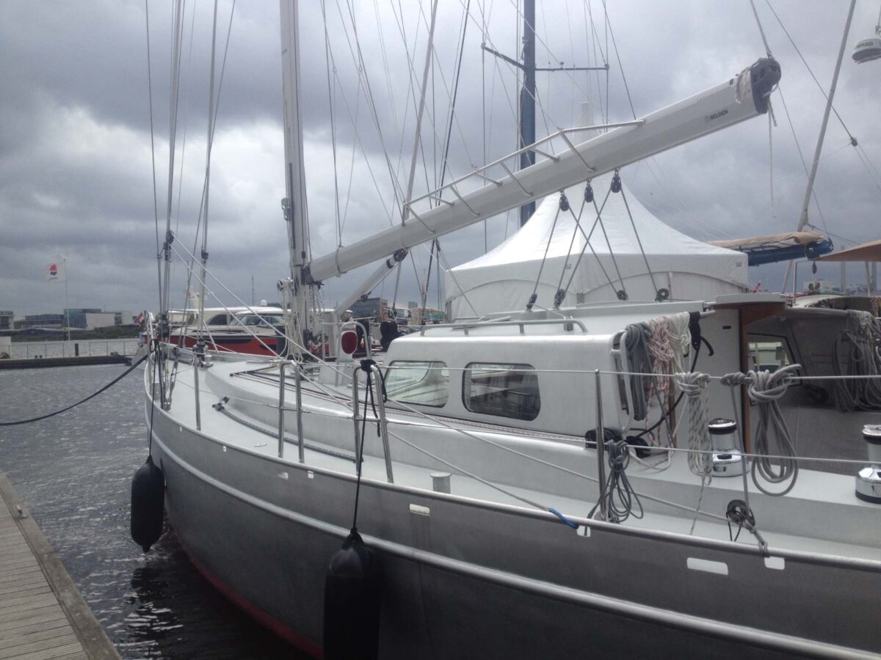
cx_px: 440
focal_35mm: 35
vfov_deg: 40.7
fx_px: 891
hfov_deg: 52.6
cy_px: 330
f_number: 2.4
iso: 50
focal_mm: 4.28
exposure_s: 1/1200
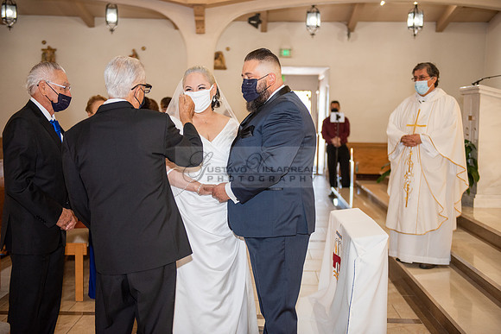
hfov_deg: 39.6
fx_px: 696
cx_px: 250
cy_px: 167
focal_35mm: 50
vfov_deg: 27.0
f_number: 2.8
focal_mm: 50
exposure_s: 1/160
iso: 1000
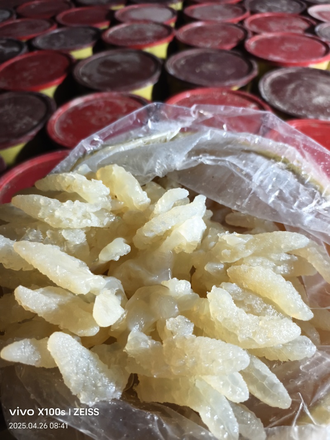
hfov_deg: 58.9
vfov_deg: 73.9
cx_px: 165
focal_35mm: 23
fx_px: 292
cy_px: 220
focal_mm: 5.6
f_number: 1.57
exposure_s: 1/33.3
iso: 1464
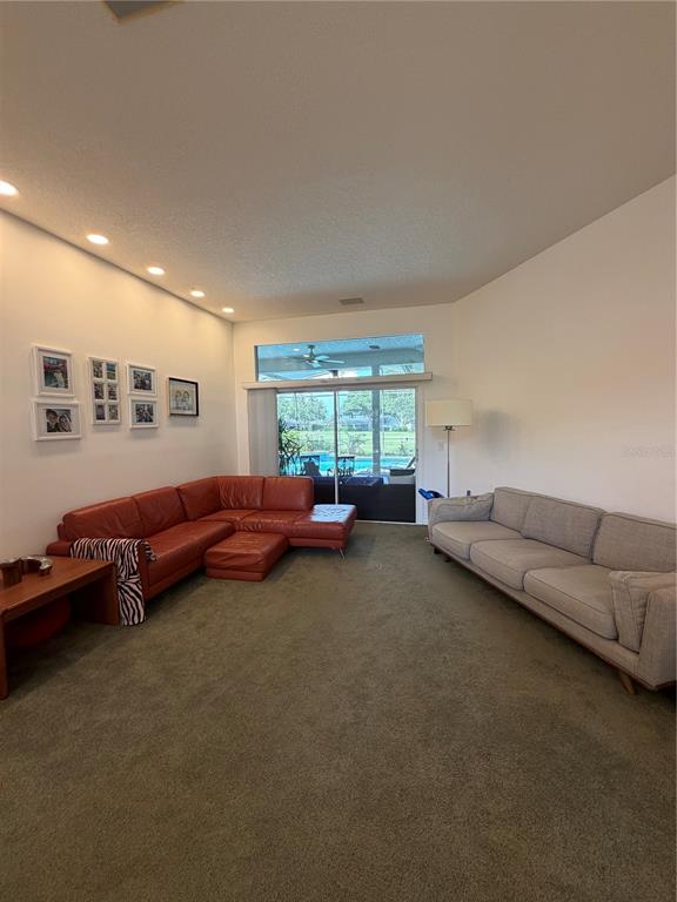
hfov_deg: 85.7
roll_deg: +1.2
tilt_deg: -3.7
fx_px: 365
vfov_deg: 102.1
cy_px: 451
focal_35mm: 14
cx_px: 338
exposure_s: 1/120
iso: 100
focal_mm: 2.22
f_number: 2.2
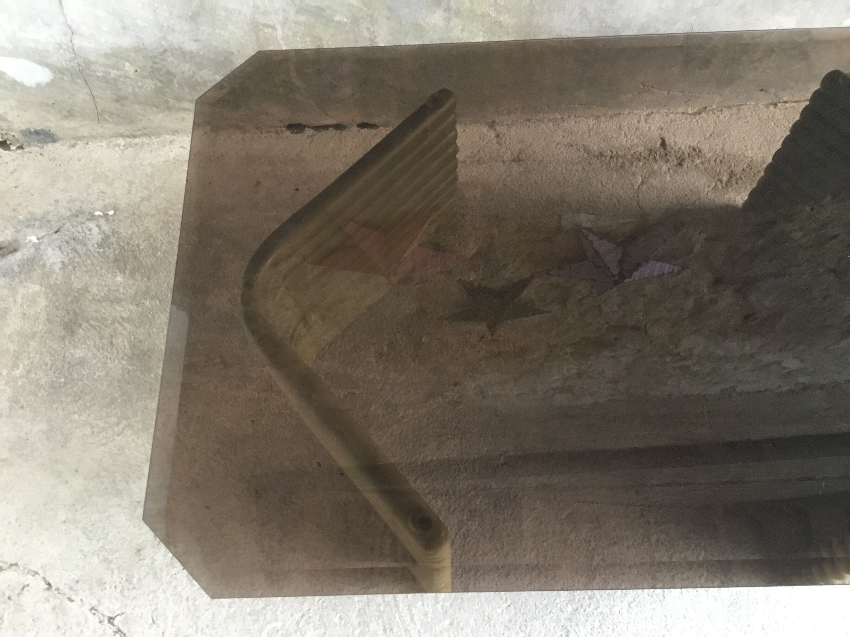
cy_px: 318
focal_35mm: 31
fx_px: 761
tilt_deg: -66.1
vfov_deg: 45.4
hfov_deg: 58.4
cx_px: 425
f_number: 2.4
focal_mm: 3.3
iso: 200
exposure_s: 1/33
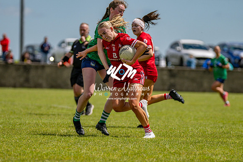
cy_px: 81
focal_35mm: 292
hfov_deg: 7.1
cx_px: 122
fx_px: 1970
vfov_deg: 4.7
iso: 140
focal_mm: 195
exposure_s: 1/6400
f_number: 2.8
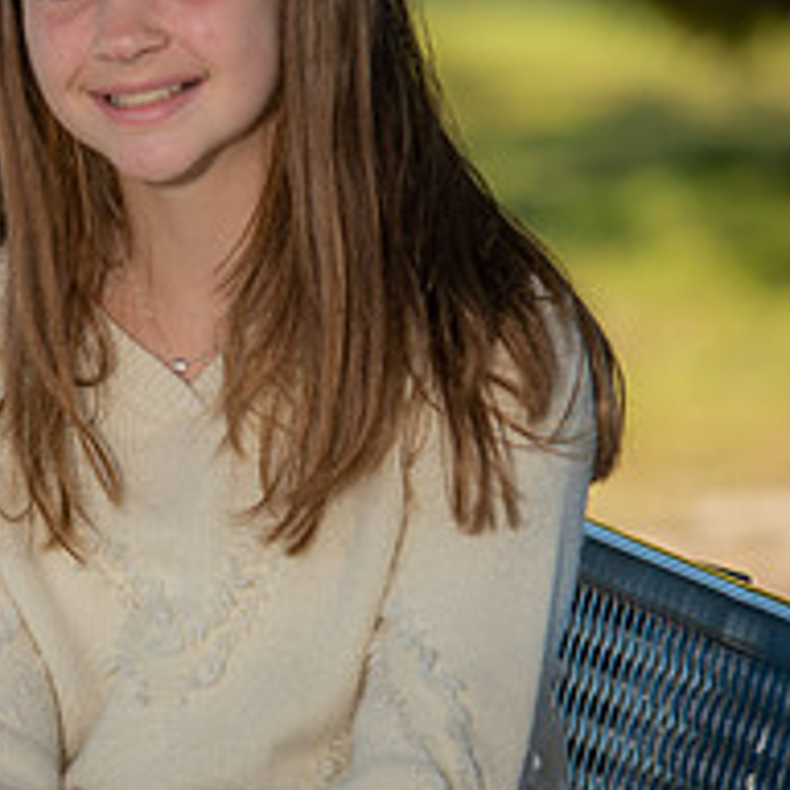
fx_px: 10586
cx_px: -8
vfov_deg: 4.3
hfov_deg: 4.3
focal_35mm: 410
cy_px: 453
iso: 50
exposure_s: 1/250
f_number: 3.5
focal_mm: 160
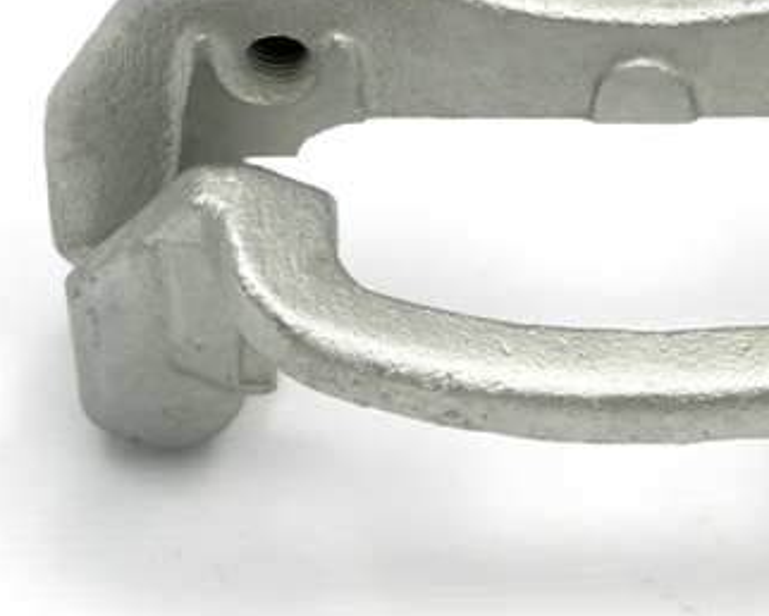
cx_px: 621
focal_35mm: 159
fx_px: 3621
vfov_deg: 9.7
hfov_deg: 12.1
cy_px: 201
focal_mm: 14.6
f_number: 4.2
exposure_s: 1/160
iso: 125
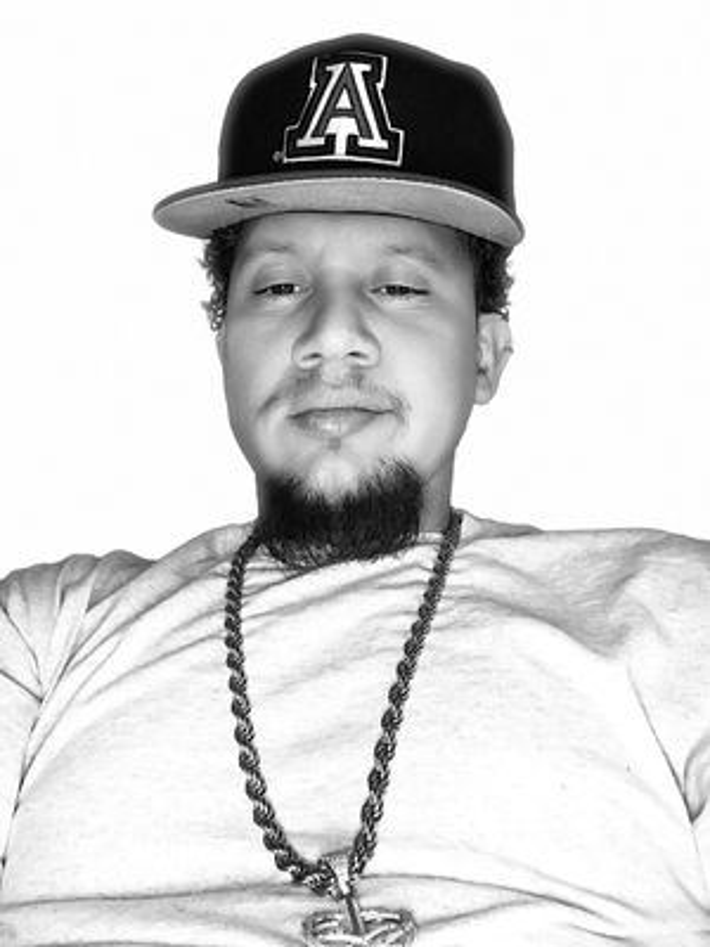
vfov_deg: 60.0
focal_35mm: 30
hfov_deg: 46.8
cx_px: 355
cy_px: 474
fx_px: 820
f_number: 2.2
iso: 640
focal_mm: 2.71
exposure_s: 1/26
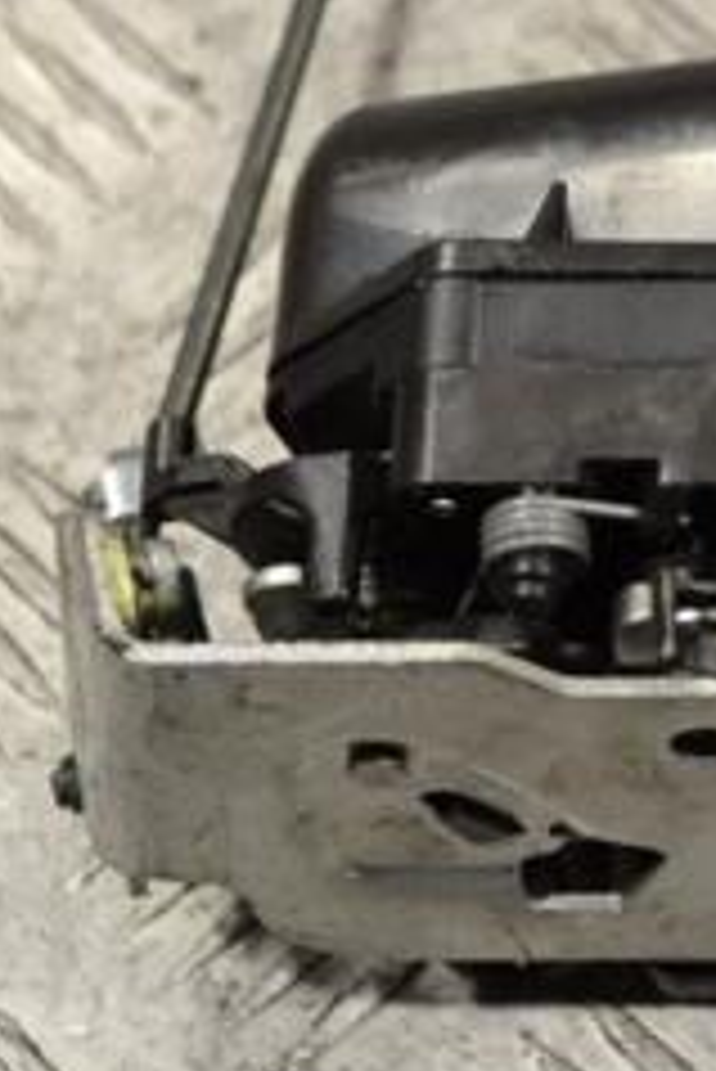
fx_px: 4498
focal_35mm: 151
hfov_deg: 8.9
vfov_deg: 13.6
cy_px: 374
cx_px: 964
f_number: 5.3
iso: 160
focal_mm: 40
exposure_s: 1/30
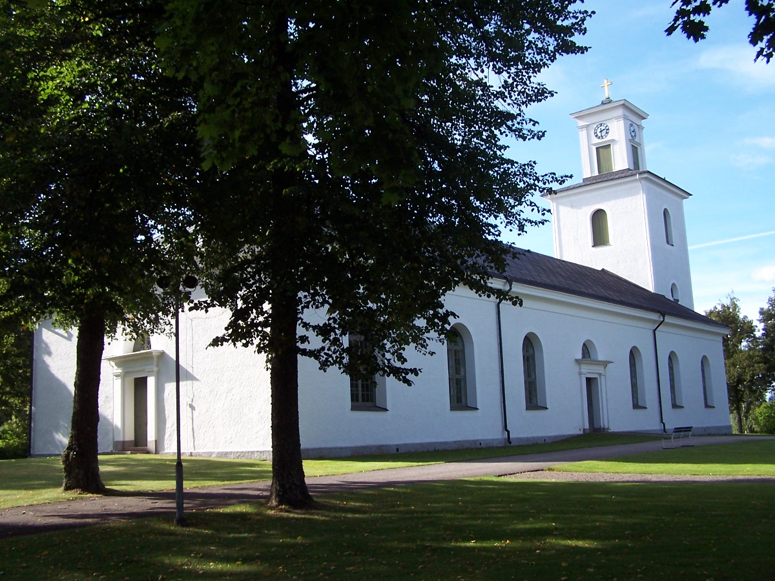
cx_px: 388
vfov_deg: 37.7
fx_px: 851
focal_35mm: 38
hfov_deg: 49.0
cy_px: 290
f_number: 2.8
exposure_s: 1/500
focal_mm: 6.3
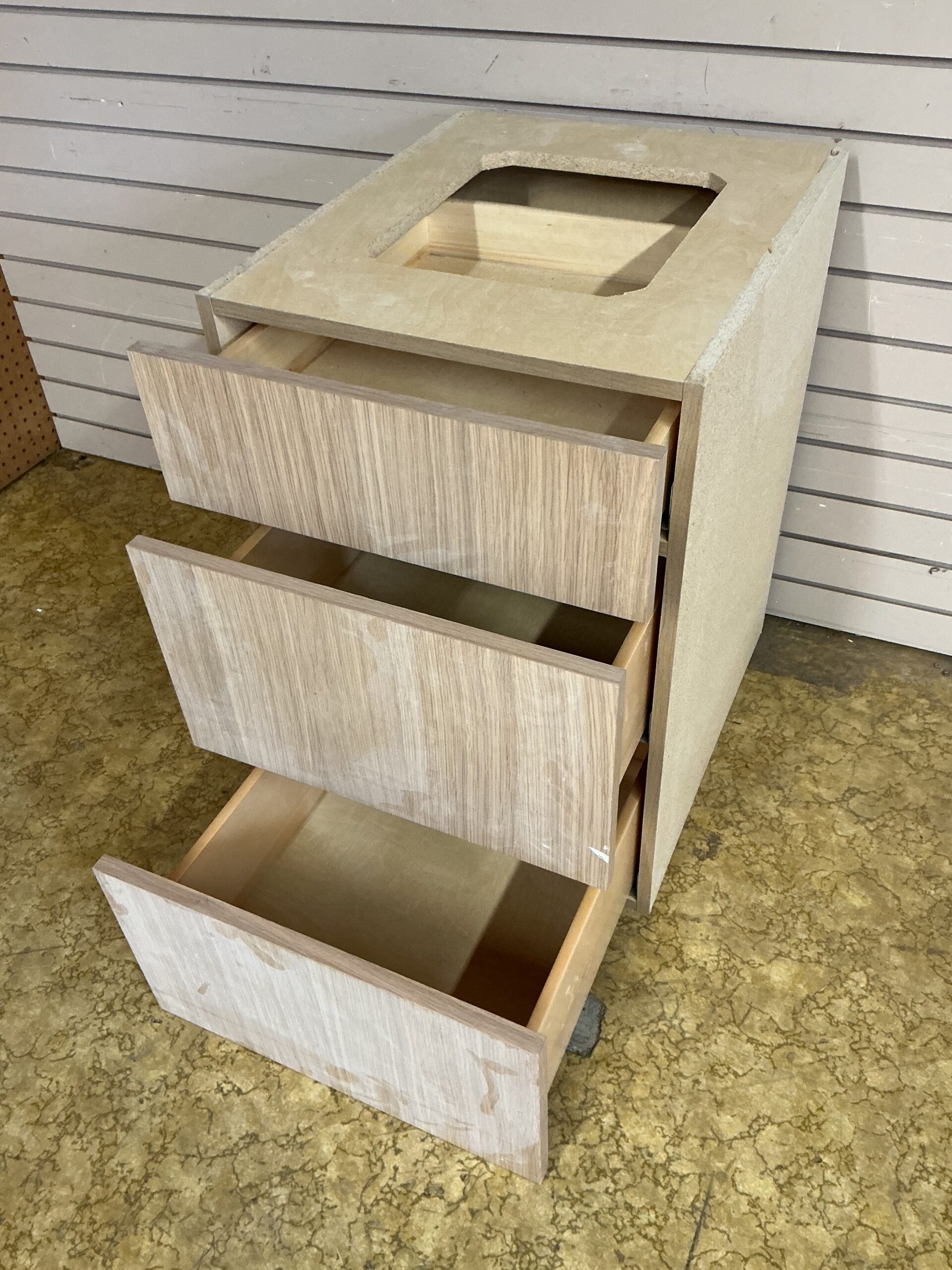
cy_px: 635
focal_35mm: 29
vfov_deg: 61.7
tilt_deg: -40.6
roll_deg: +3.2
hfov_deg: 48.2
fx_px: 1063
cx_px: 476
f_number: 1.8
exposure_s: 1/60
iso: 125
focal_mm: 3
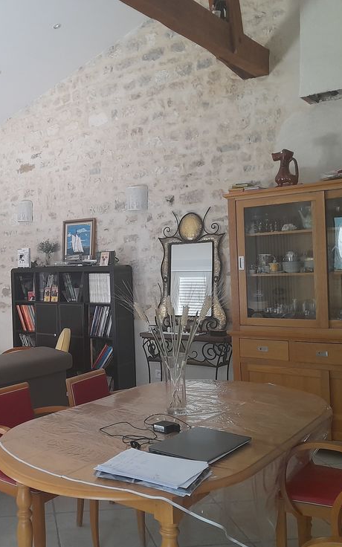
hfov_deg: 34.0
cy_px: 278
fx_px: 537
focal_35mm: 36
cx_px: 57
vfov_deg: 54.0
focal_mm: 4.6
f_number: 2
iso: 320
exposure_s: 1/50
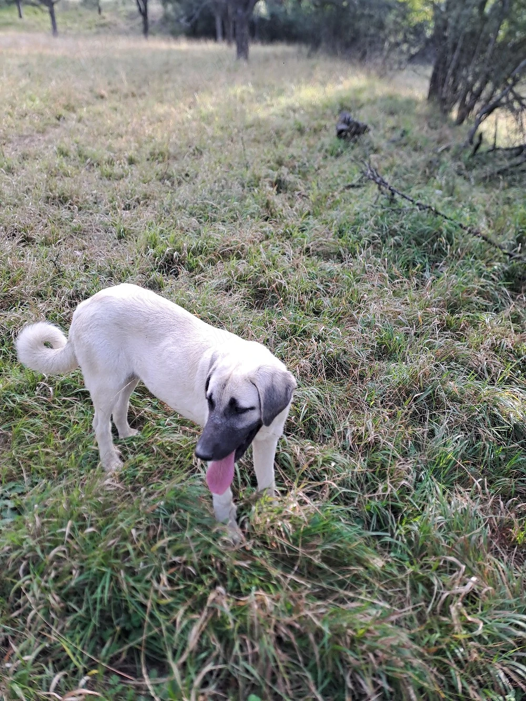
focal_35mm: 25
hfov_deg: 54.9
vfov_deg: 69.4
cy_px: 350
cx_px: 263
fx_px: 506
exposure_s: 1/100
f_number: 1.8
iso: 50
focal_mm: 4.65
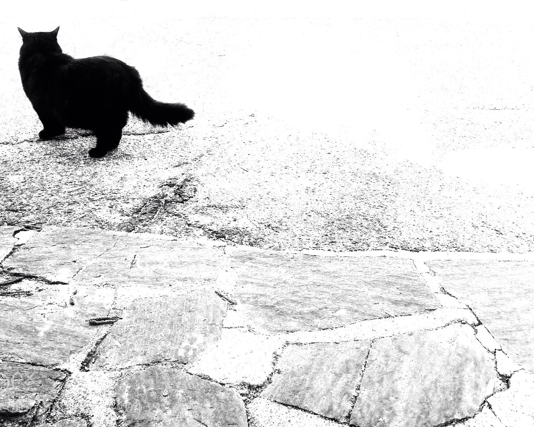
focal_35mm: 44
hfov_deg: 42.0
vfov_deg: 34.0
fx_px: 695
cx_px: 286
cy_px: 170
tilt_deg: -24.1
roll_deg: -3.4
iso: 50
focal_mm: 4.12
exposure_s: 1/303
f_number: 2.4
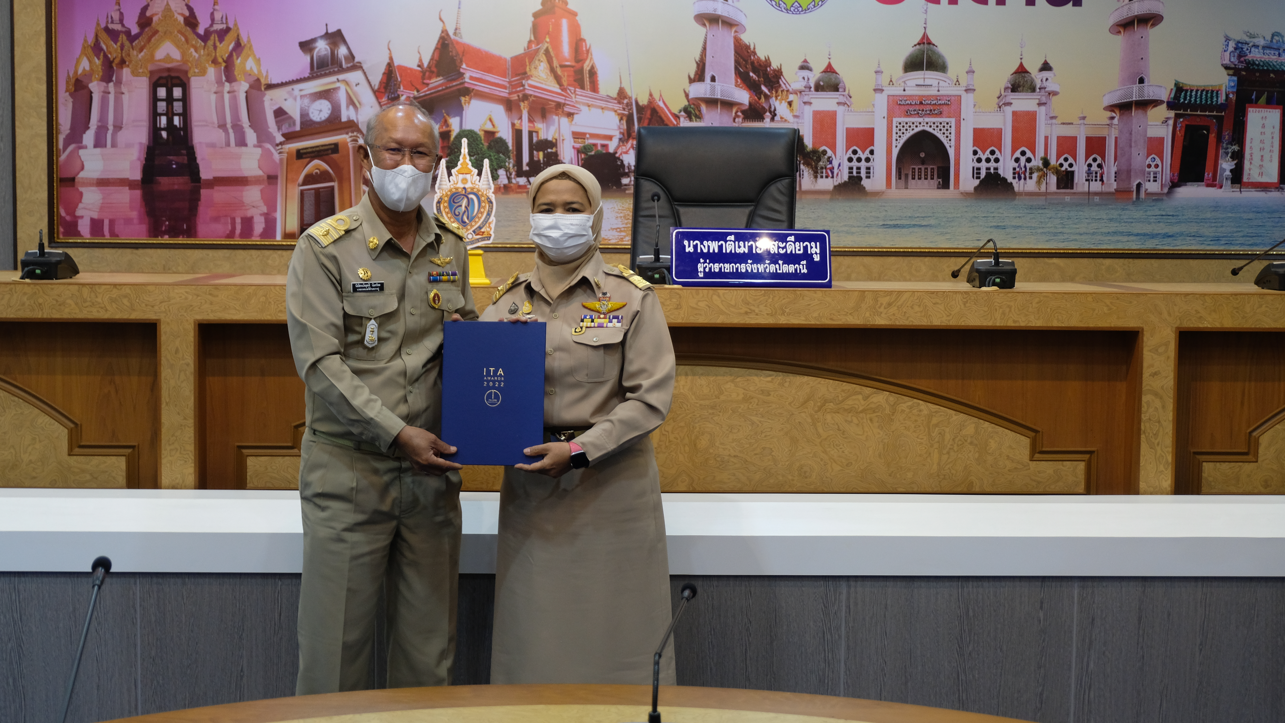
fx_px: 1601
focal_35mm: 47
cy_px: 309
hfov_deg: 43.7
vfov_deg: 25.4
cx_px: 635
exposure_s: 1/42
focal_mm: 29.5
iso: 800
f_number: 4.7
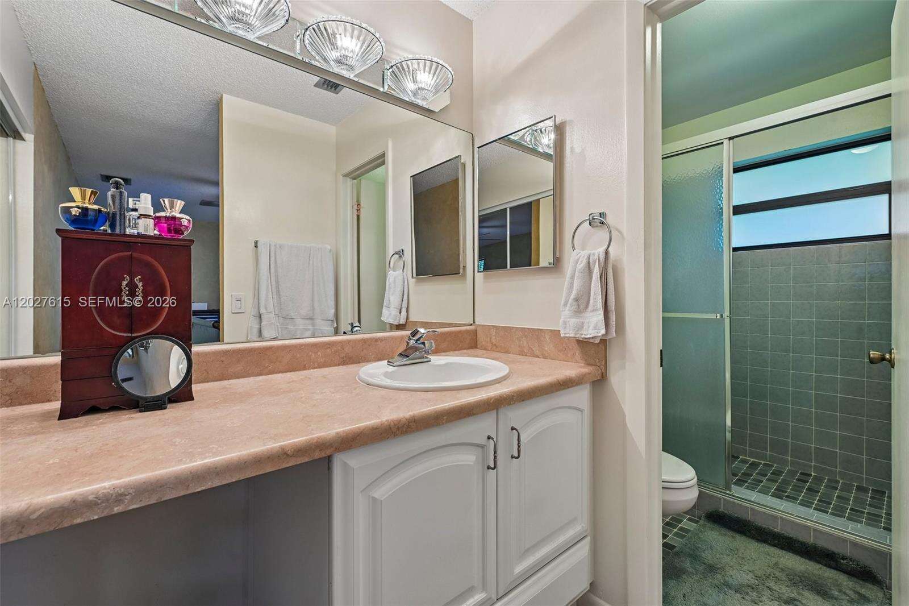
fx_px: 404
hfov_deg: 96.7
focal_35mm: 16
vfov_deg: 73.7
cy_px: 303
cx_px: 454
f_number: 8
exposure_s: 1/15
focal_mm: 16
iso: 280
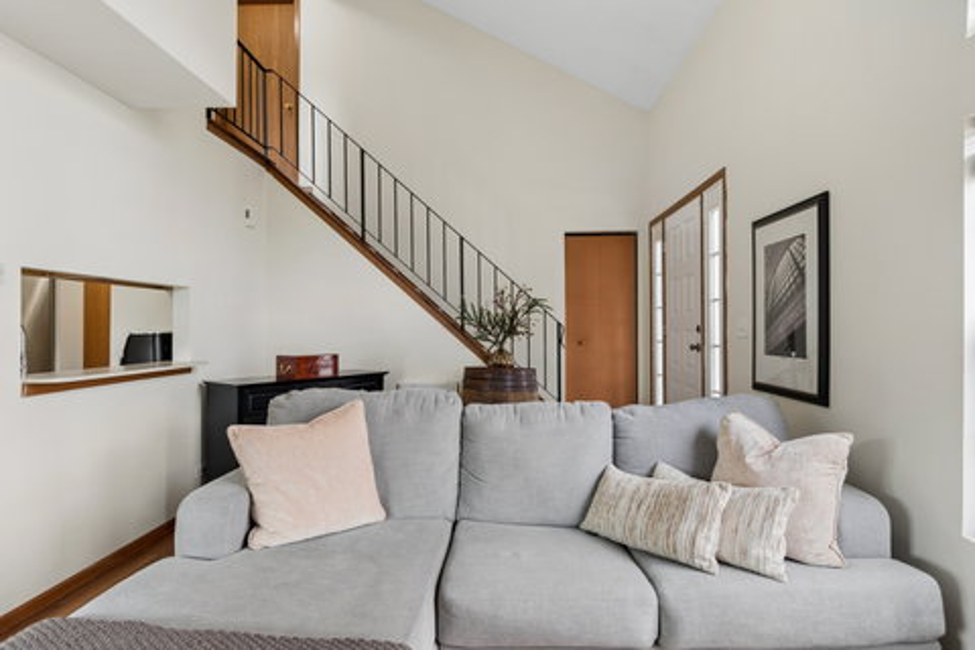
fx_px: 487
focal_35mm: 18
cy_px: 325
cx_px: 488
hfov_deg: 90.0
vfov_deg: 67.4
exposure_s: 1/15
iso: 400
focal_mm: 12
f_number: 8
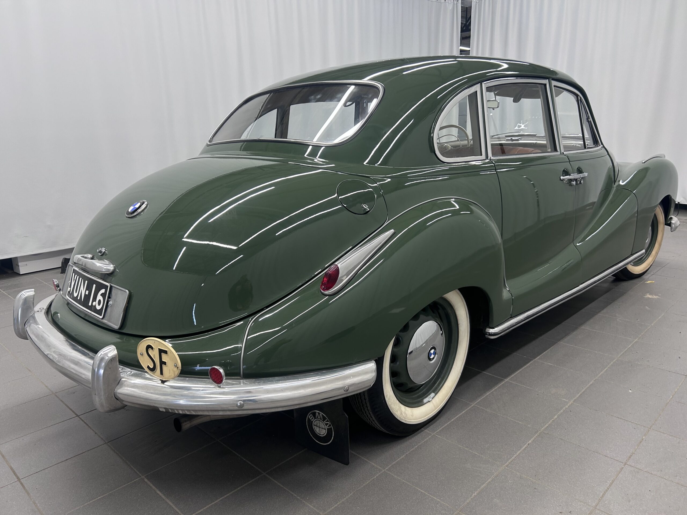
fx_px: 516
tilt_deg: -13.8
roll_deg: +1.2
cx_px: 344
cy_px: 258
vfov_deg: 53.1
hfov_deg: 67.3
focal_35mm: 26
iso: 64
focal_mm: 5.7
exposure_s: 1/100
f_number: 1.5
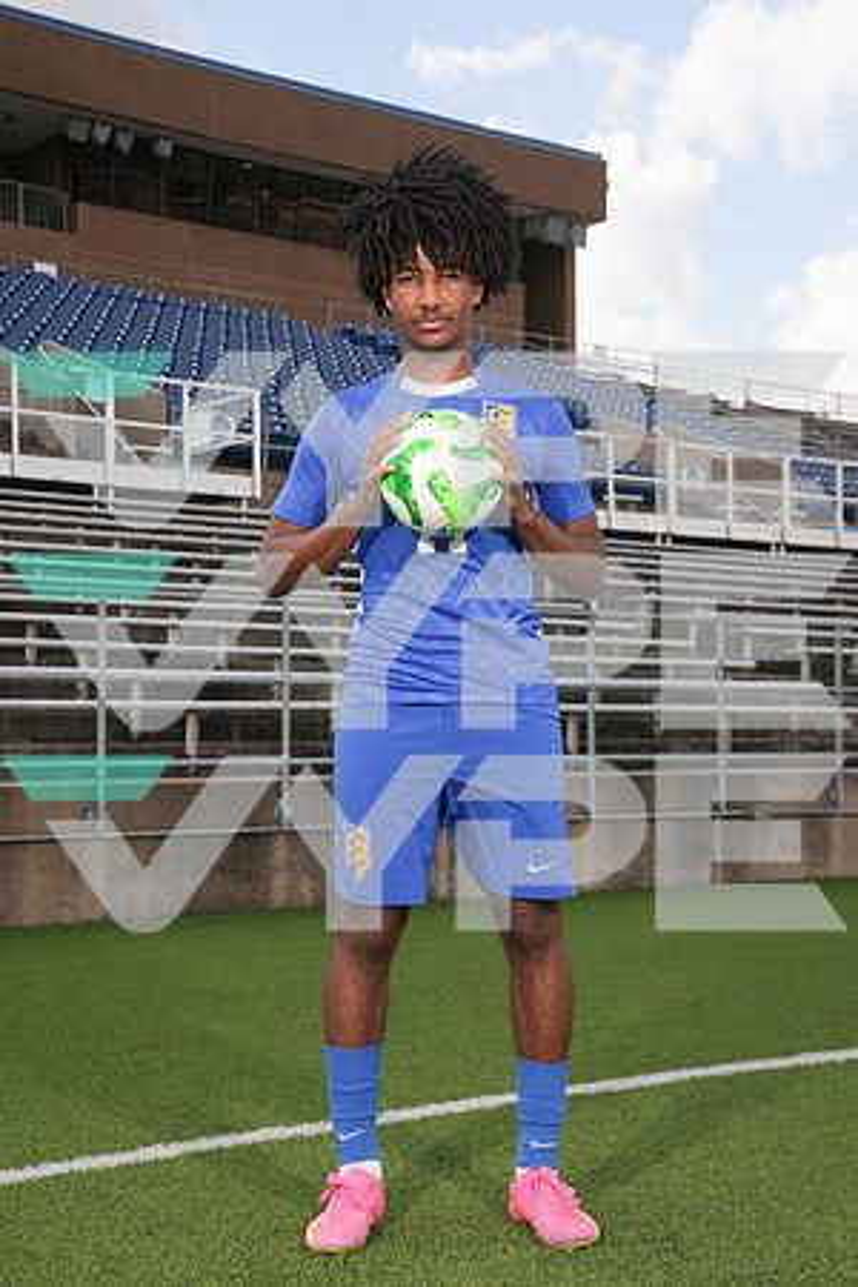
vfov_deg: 34.5
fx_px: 2073
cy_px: 644
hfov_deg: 23.4
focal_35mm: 58
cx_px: 429
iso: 100
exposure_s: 1/200
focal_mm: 58
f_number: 8
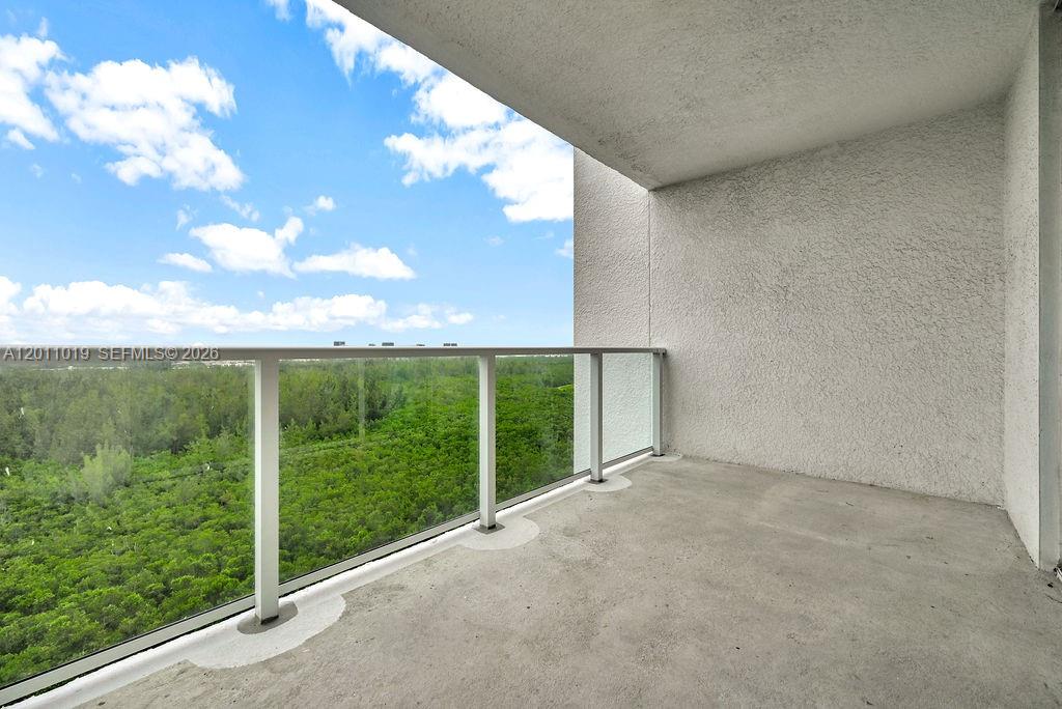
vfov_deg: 81.3
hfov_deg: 104.2
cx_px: 531
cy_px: 354
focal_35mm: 14
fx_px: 413
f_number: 6.3
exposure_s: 1/160
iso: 100
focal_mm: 14
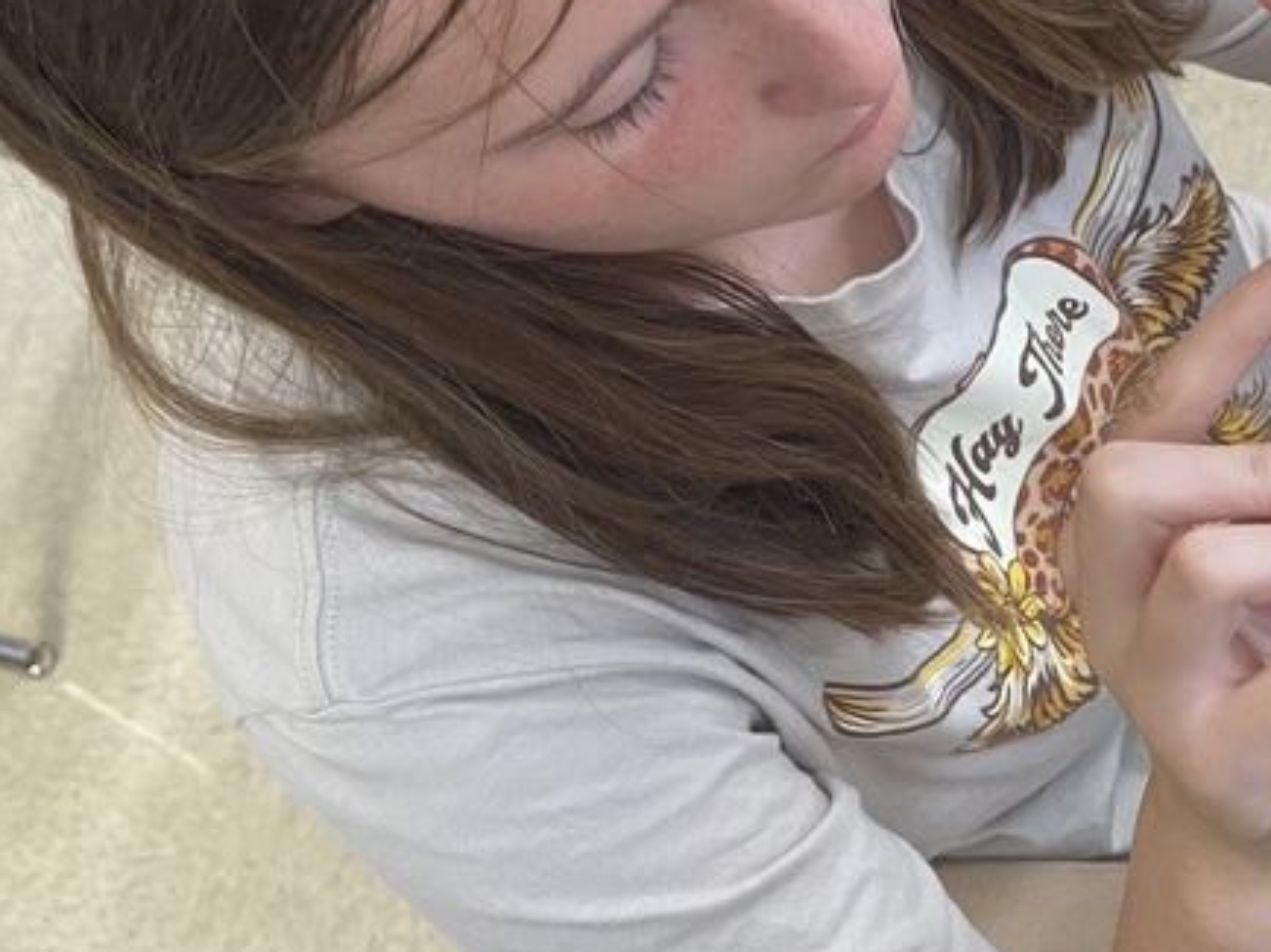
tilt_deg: -55.5
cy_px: 243
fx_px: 2165
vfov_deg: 24.5
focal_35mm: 59
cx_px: 1300
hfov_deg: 30.2
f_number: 1.6
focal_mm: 5.1
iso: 125
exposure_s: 1/60
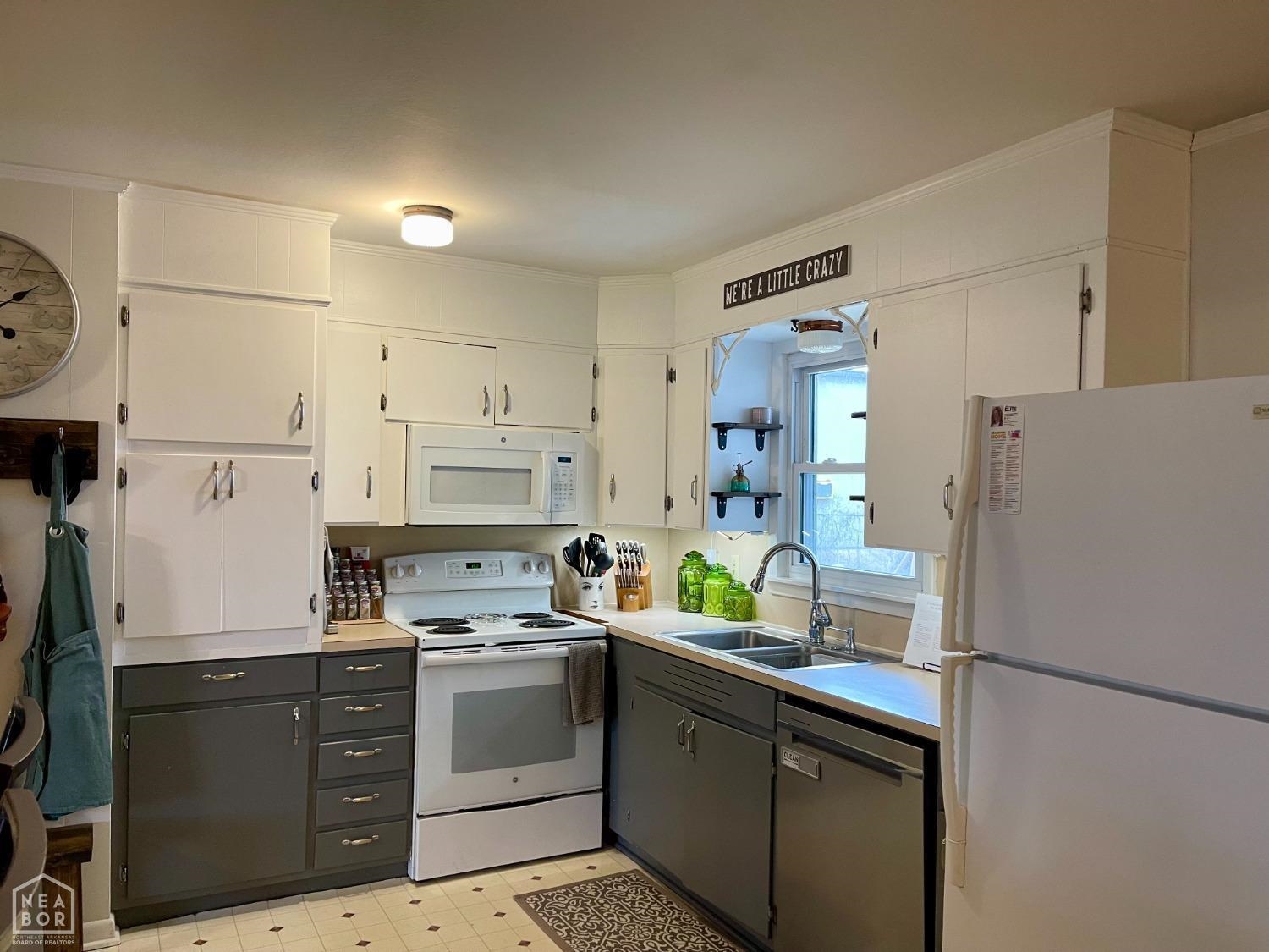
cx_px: 634
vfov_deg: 54.9
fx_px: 916
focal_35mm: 25
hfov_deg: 69.4
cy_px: 476
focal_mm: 5.1
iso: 160
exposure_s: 1/60
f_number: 1.6
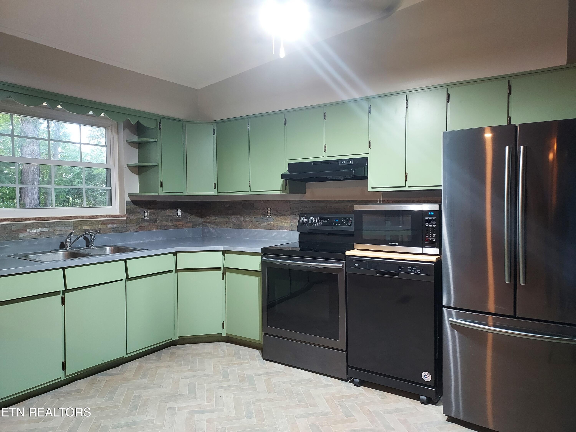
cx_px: 288
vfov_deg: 56.8
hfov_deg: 71.6
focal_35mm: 24
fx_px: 399
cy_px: 216
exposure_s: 1/40
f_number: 1.8
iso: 320
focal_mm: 4.6
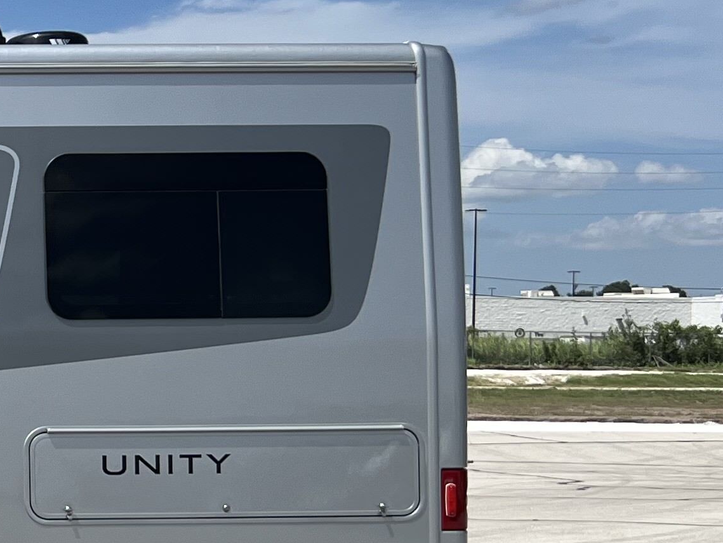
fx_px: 1922
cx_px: -434
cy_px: 441
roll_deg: +0.7
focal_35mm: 92
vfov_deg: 16.0
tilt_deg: -1.5
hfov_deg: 18.3
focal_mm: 5.7
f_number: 1.5
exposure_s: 1/5319
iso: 50
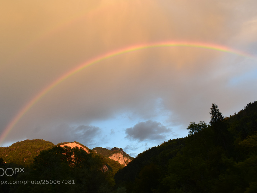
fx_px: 223
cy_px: 97
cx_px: 126
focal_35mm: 30
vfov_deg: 46.8
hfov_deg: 60.0
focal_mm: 18
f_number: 8
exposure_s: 1/80
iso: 400
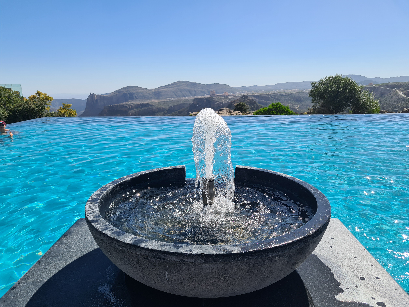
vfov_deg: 53.1
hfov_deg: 67.3
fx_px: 307
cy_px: 154
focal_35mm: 26
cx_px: 204
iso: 50
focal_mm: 5.4
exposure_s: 1/3424
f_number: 1.8
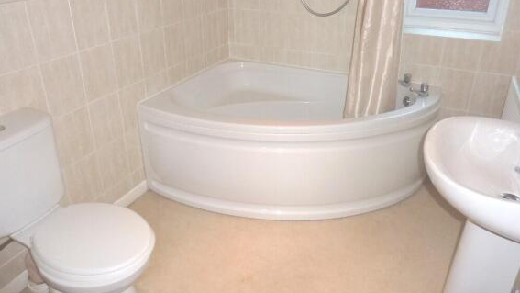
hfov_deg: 67.9
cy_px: 115
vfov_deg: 41.3
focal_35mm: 28
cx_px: 254
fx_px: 386
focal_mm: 4.1
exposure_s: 1/30
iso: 100
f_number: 3.3
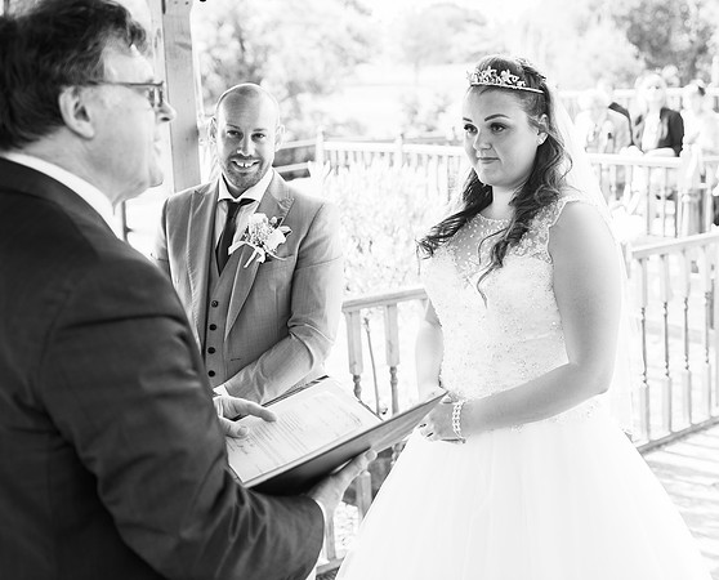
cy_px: 242
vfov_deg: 32.7
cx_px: 507
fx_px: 986
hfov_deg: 39.3
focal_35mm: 46
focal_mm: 35
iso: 100
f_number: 2.8
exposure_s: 1/125
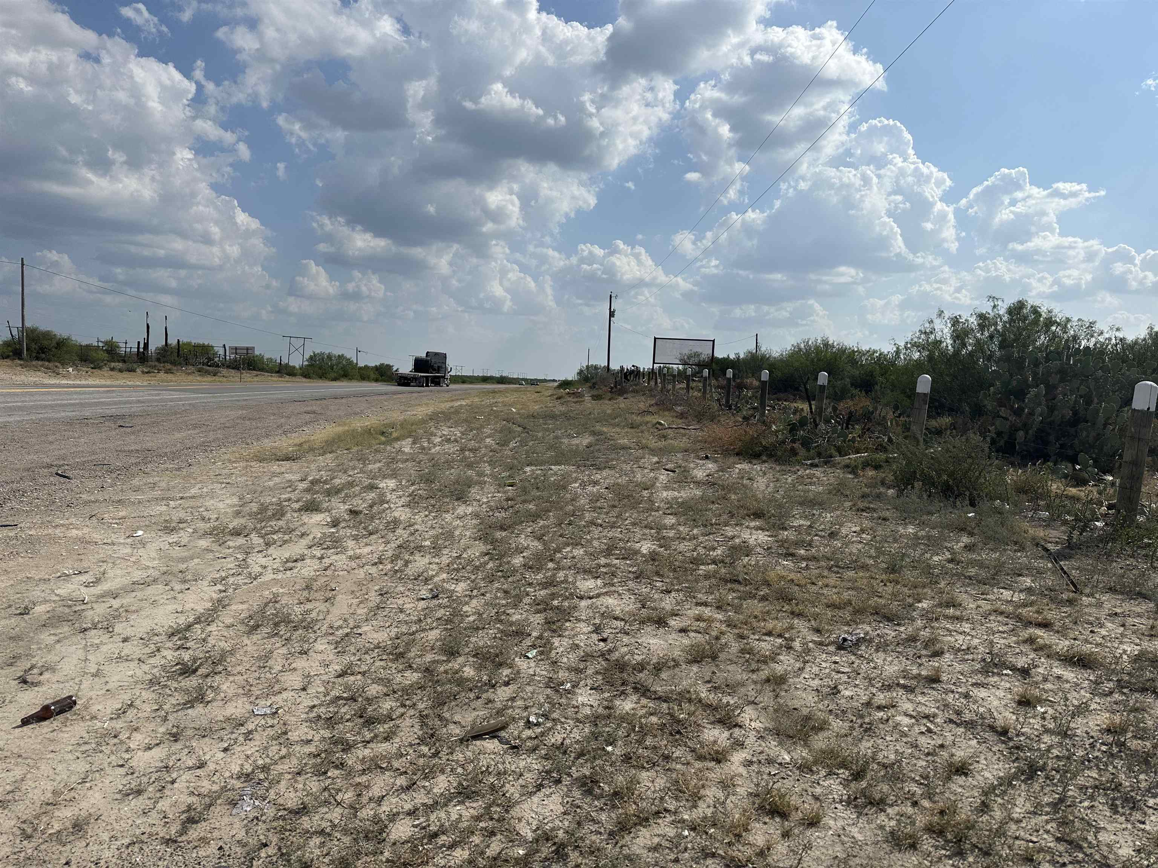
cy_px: 434
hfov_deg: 71.6
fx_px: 803
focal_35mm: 24
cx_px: 579
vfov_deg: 56.8
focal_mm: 6.86
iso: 80
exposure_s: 1/13699
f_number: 1.78
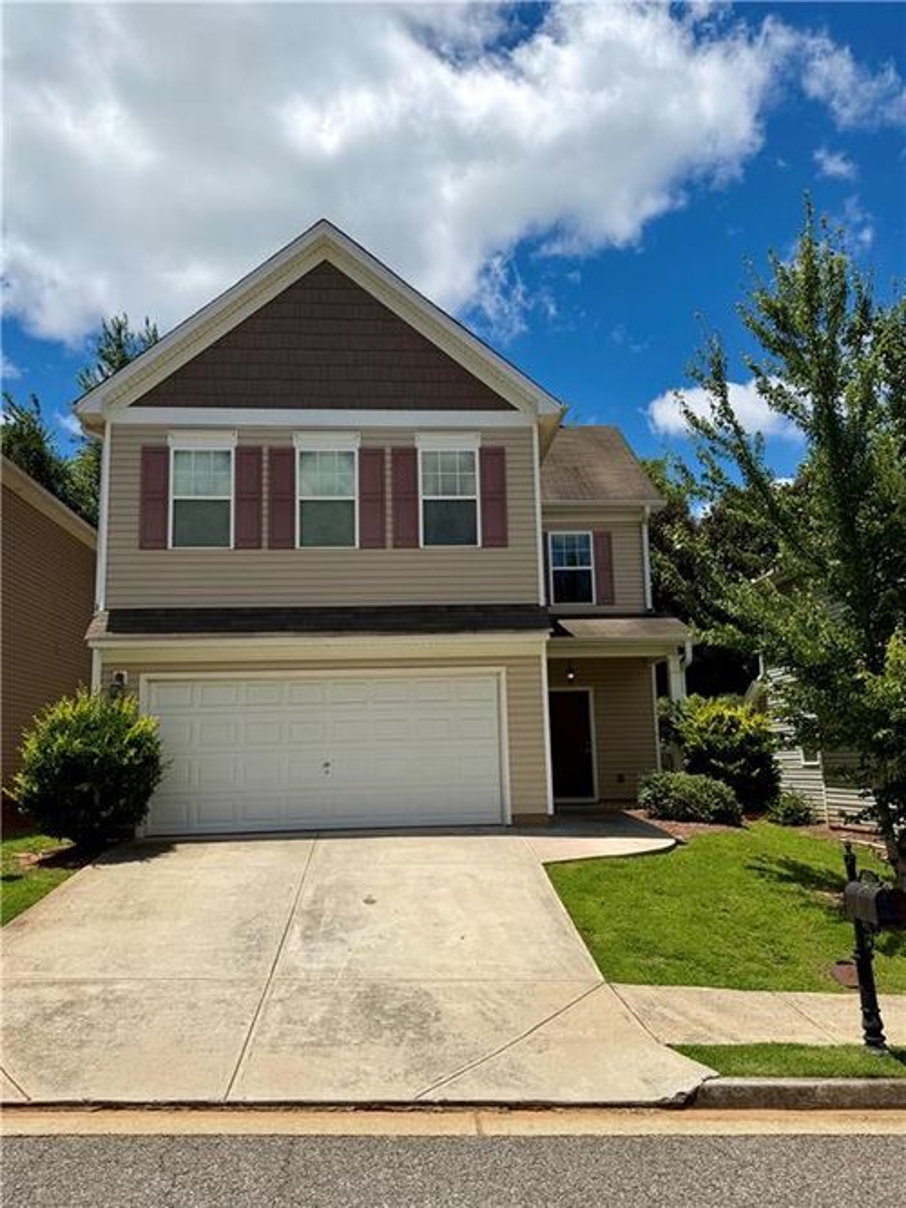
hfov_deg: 56.8
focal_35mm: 24
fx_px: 838
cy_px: 604
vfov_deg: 71.6
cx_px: 453
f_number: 1.78
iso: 80
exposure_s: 1/9091
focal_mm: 6.76
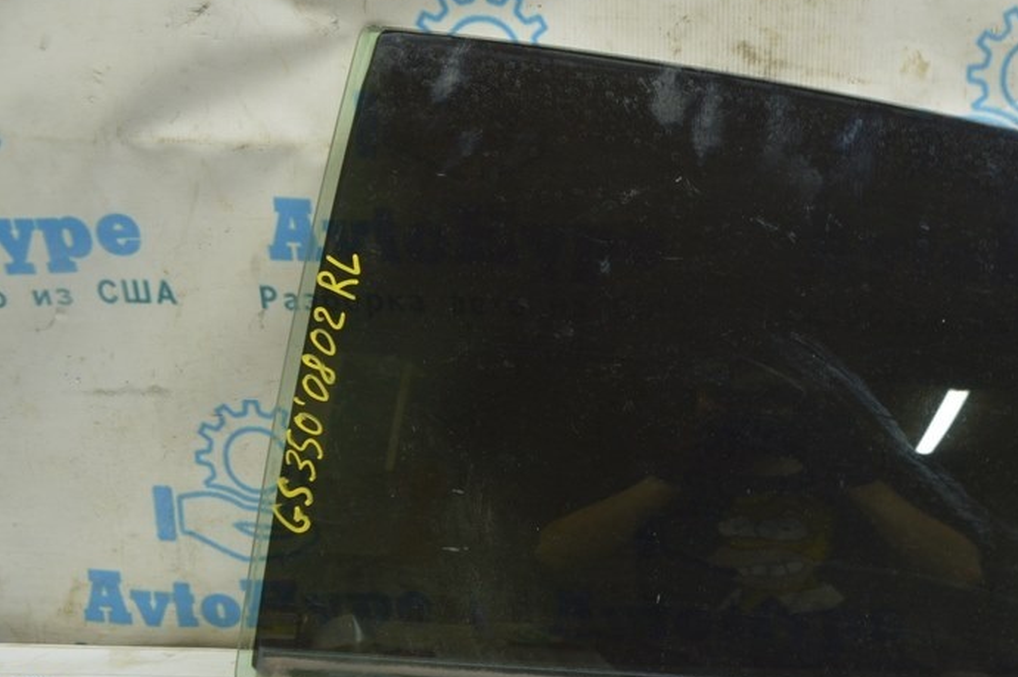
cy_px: 433
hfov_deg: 39.4
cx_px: 754
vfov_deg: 27.4
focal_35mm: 49
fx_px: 1385
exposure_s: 1/20
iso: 400
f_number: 5.6
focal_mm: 22
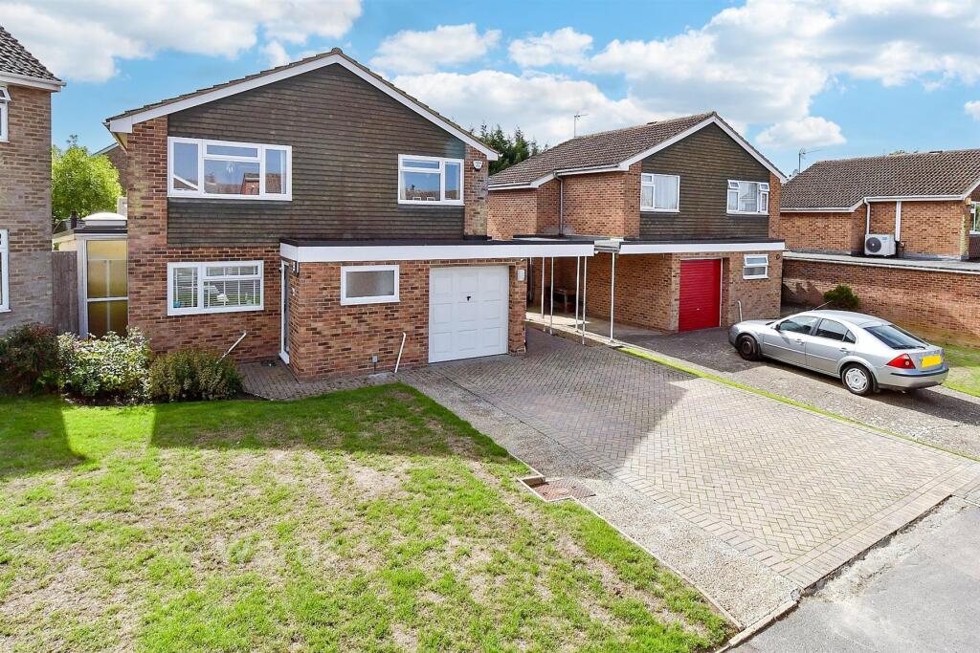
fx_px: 408
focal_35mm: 15
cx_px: 490
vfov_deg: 77.3
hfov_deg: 100.4
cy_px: 326
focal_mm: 10
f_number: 8
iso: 320
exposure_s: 1/1250
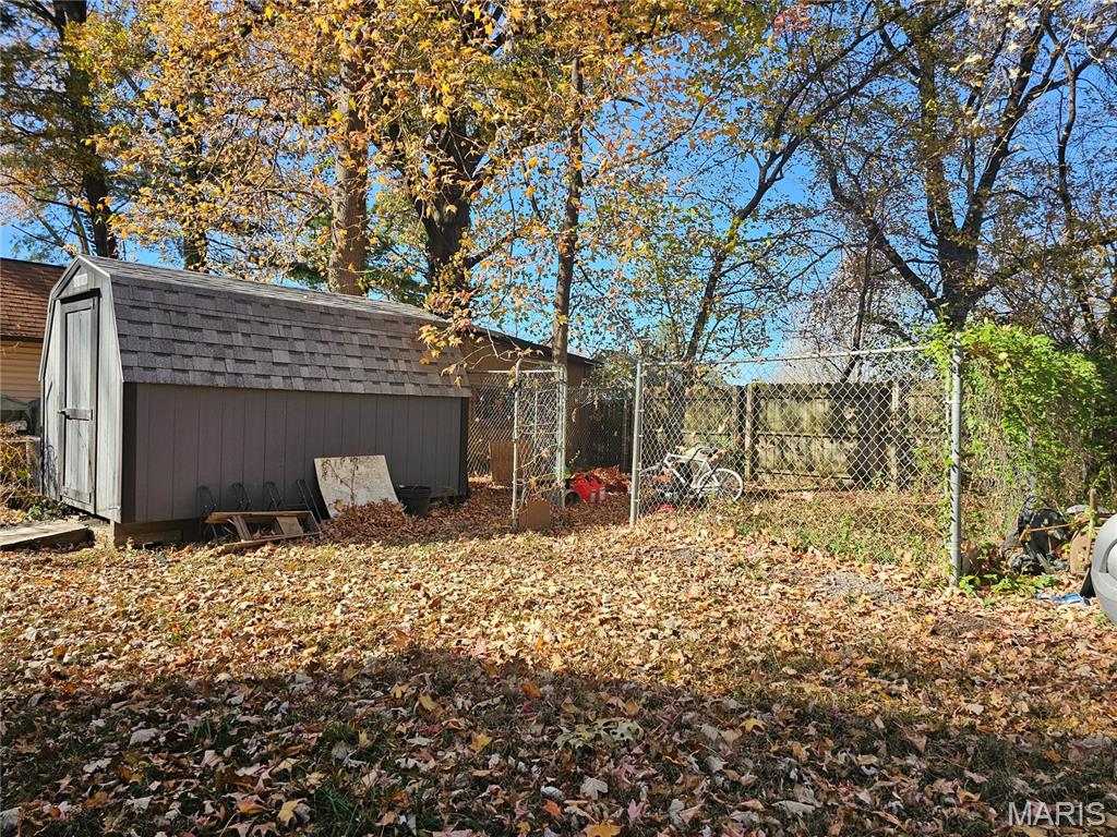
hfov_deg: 73.9
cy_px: 418
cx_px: 558
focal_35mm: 23
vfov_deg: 58.9
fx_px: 742
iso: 20
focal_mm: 6.3
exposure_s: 1/406
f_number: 1.7
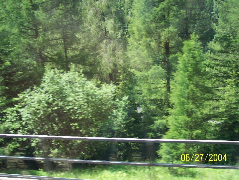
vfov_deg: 37.7
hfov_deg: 49.0
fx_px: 262
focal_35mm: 38
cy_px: 90
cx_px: 120
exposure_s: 1/180
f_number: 2.8
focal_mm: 8
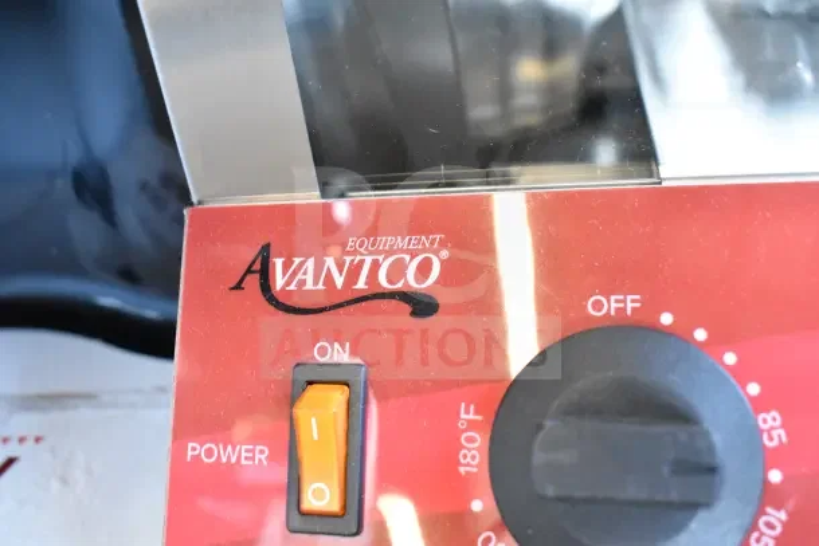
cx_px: 410
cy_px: 273
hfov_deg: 53.1
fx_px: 819
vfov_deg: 36.9
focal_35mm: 36
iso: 6400
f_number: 4.5
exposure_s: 1/80
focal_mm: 24
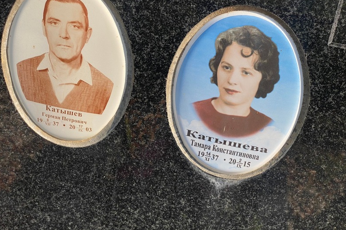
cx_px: 171
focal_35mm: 55
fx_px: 528
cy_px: 105
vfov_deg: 24.6
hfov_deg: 36.3
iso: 20
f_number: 2
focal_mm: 6
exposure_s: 1/922
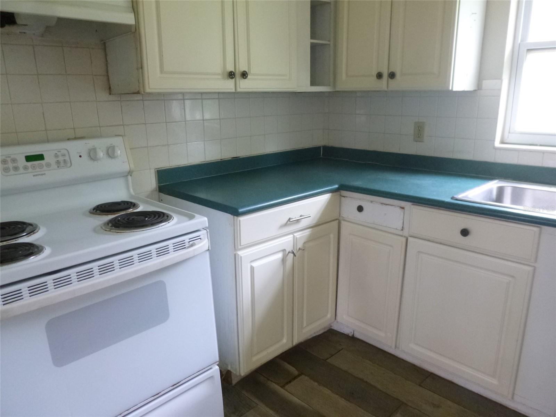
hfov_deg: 69.4
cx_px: 278
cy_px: 208
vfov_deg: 54.9
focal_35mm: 25
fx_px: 402
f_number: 3.1
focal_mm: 4.5
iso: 400
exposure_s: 1/30
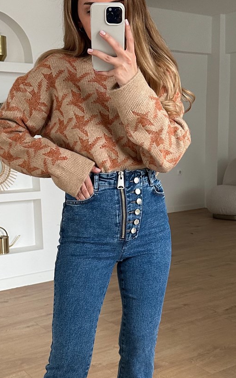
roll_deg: +0.4
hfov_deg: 25.8
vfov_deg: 40.0
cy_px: 235
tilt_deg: -33.2
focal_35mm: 50
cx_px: 133
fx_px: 514
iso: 250
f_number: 1.78
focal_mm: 6.86
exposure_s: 1/70
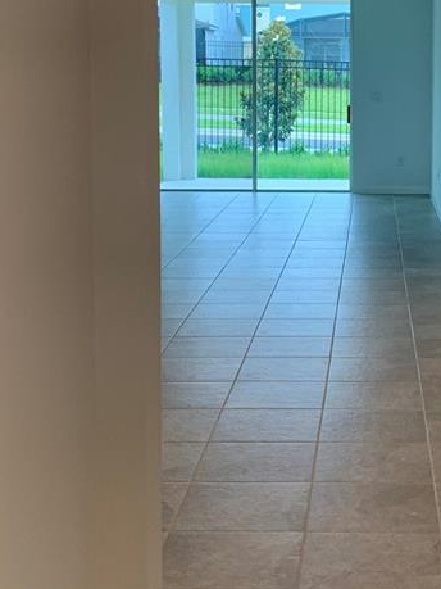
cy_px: 163
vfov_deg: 28.2
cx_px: 376
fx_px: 1156
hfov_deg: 21.2
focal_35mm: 68
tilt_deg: -3.1
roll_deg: -0.6
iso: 64
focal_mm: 4.25
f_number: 1.8
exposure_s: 1/60
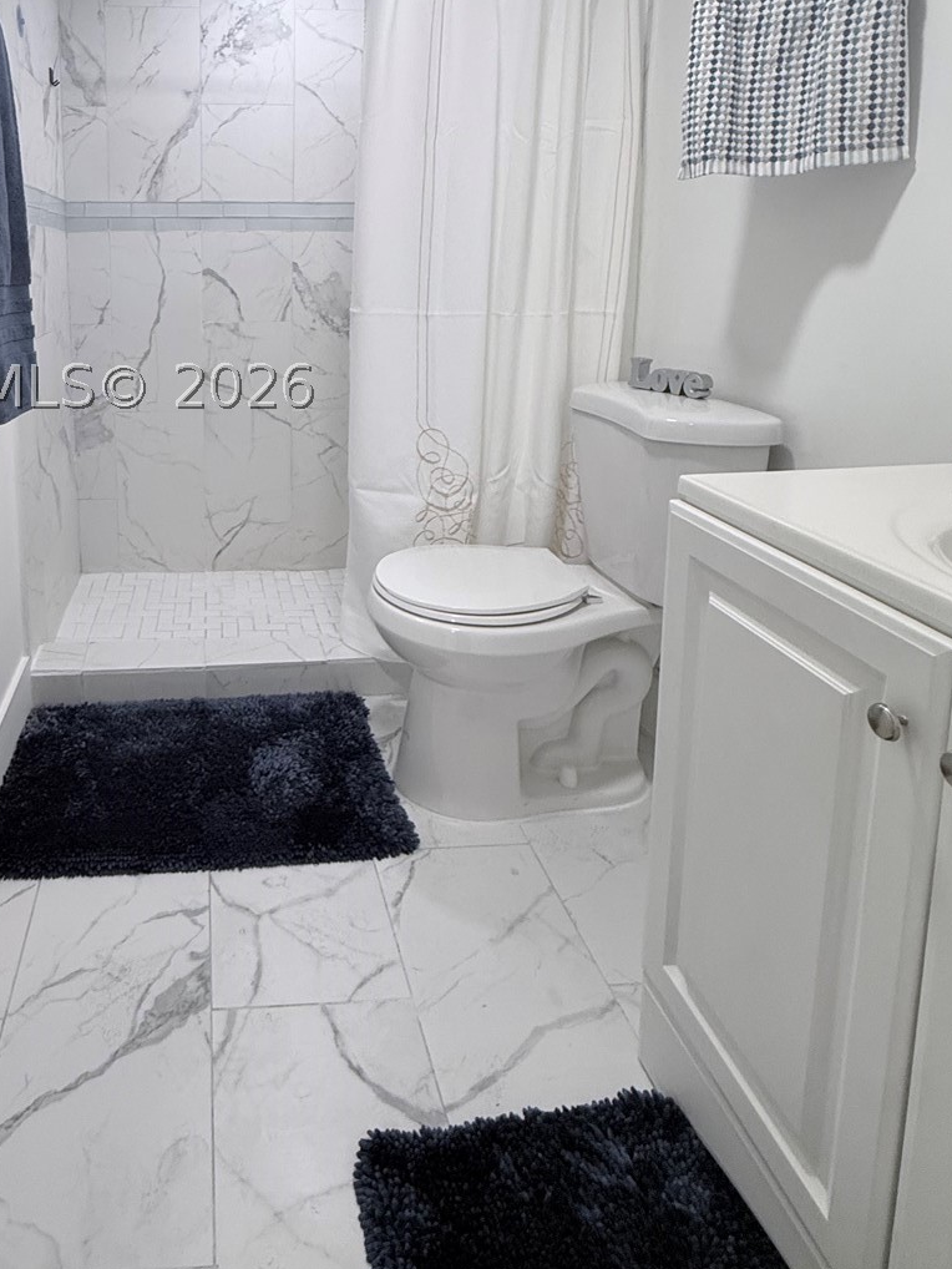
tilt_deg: -8.6
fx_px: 806
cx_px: 240
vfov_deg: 73.2
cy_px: 386
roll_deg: -0.2
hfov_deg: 58.0
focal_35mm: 22
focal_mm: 2.22
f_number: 2.2
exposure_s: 1/120
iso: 200
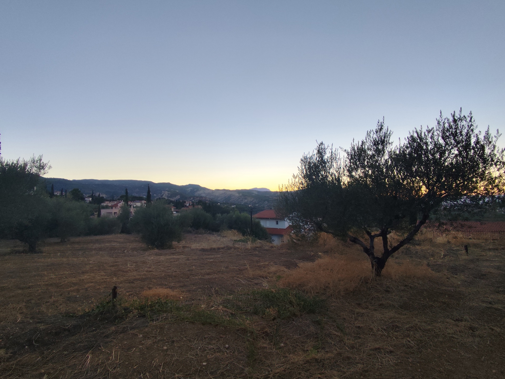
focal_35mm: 16
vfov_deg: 78.2
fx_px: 234
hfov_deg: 94.5
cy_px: 190
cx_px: 252
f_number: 2.2
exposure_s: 1/271
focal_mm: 1.65
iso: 50
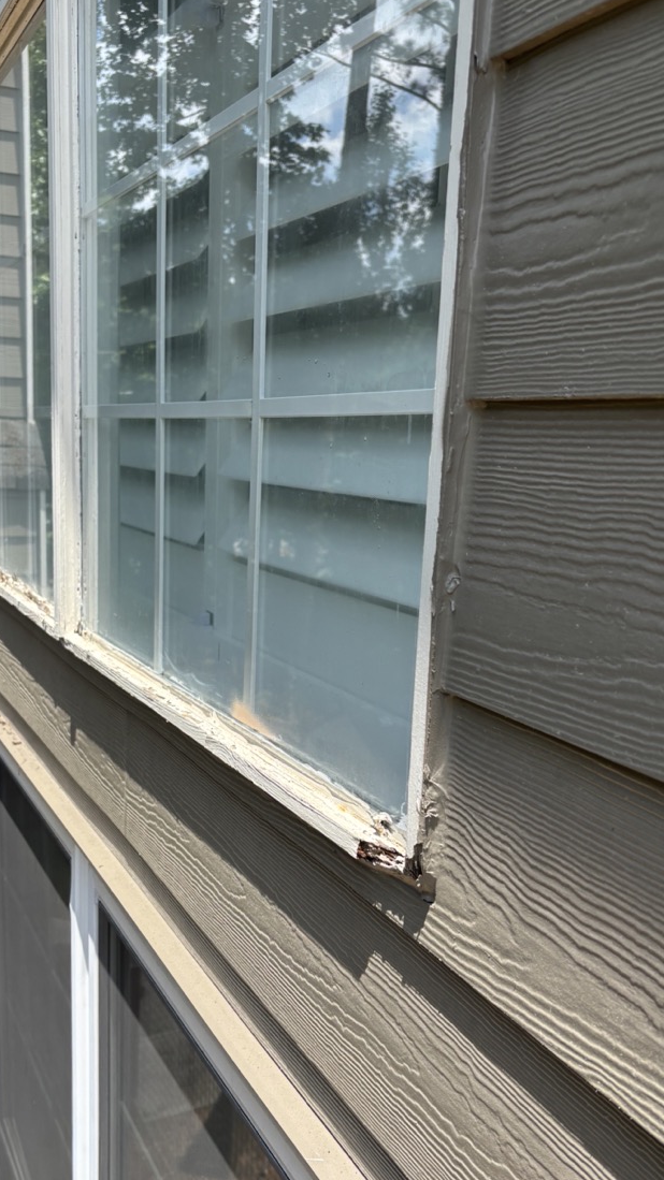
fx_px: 1033
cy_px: 647
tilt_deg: -12.4
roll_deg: -1.9
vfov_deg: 59.4
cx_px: 269
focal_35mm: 33
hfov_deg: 35.5
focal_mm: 5.96
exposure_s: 1/1399
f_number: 1.6
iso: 50
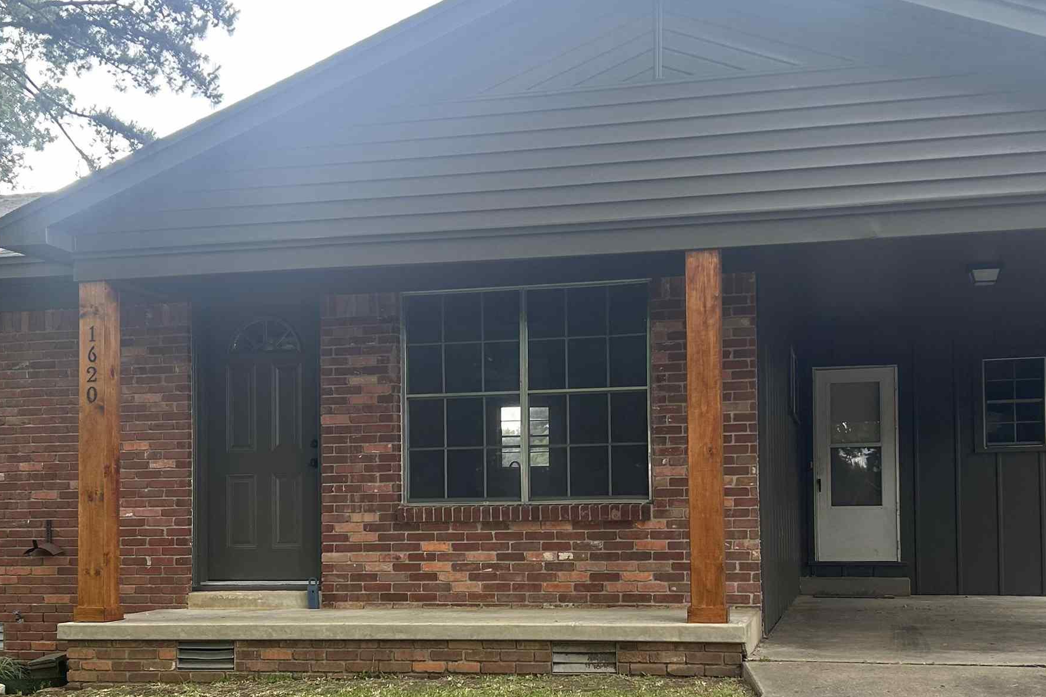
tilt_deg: +2.1
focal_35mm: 47
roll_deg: +1.1
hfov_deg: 41.9
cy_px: 491
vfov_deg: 28.4
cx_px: 504
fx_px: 1366
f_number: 1.5
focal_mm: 5.7
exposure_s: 1/136
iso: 64
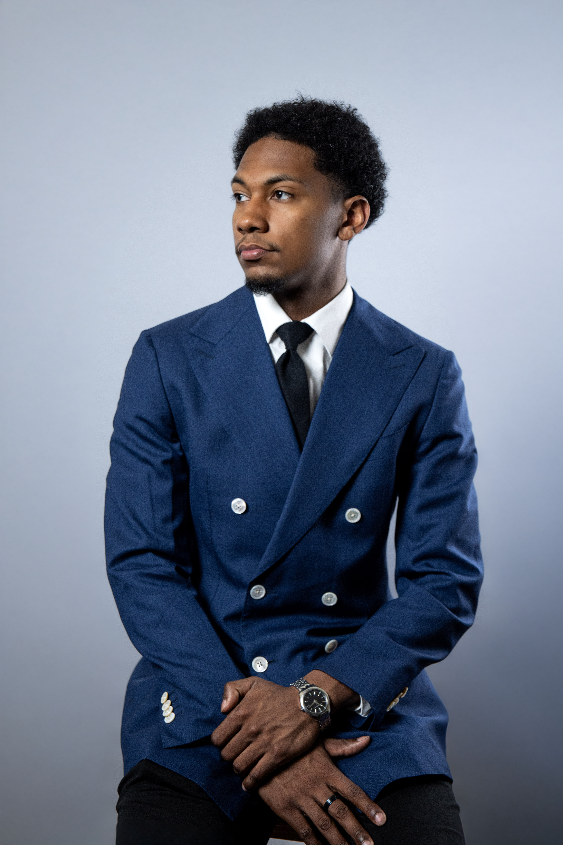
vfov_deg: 36.9
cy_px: 422
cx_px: 282
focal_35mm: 54
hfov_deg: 25.1
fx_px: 1267
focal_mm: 36
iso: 320
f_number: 2.8
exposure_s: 1/160
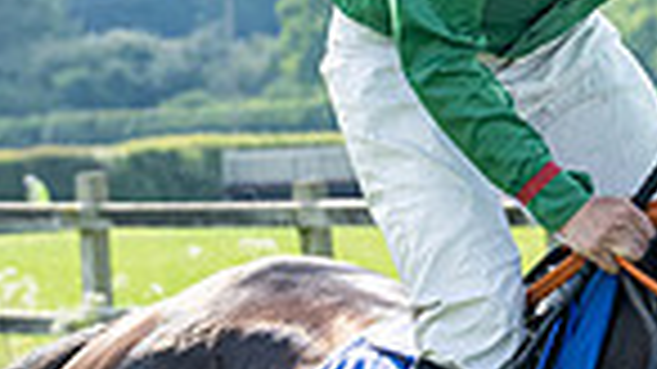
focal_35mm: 582
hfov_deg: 3.7
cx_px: 543
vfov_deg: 2.1
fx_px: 10135
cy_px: 212
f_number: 5
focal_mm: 70
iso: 400
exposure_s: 1/1600
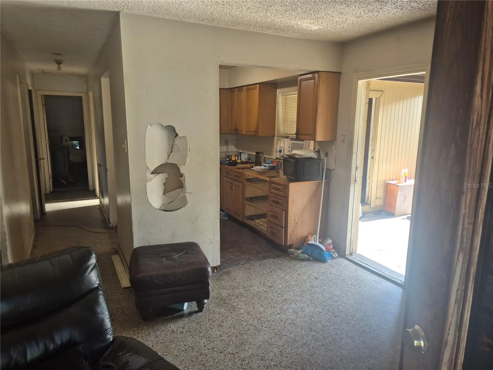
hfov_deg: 73.9
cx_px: 246
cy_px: 185
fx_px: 328
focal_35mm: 23
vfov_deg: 58.9
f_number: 1.8
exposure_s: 1/180
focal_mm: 5.4
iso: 160
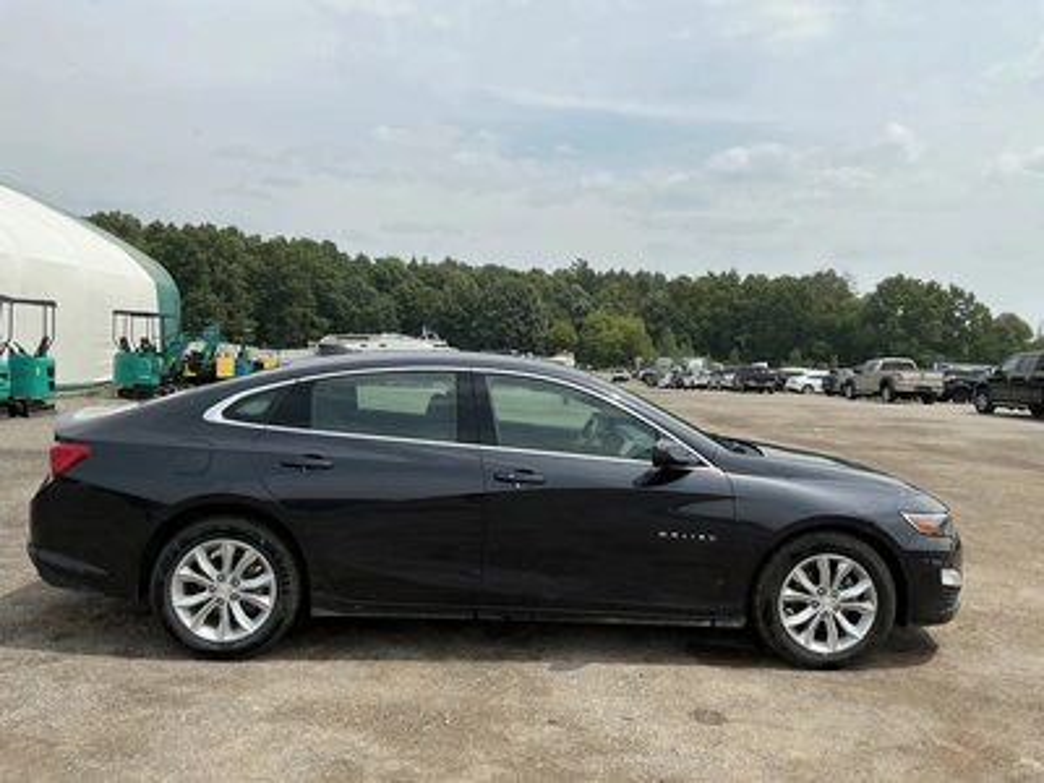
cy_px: 392
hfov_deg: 63.4
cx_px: 522
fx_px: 844
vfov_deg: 49.7
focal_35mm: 28
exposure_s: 1/2227
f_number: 1.8
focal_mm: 3
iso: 25
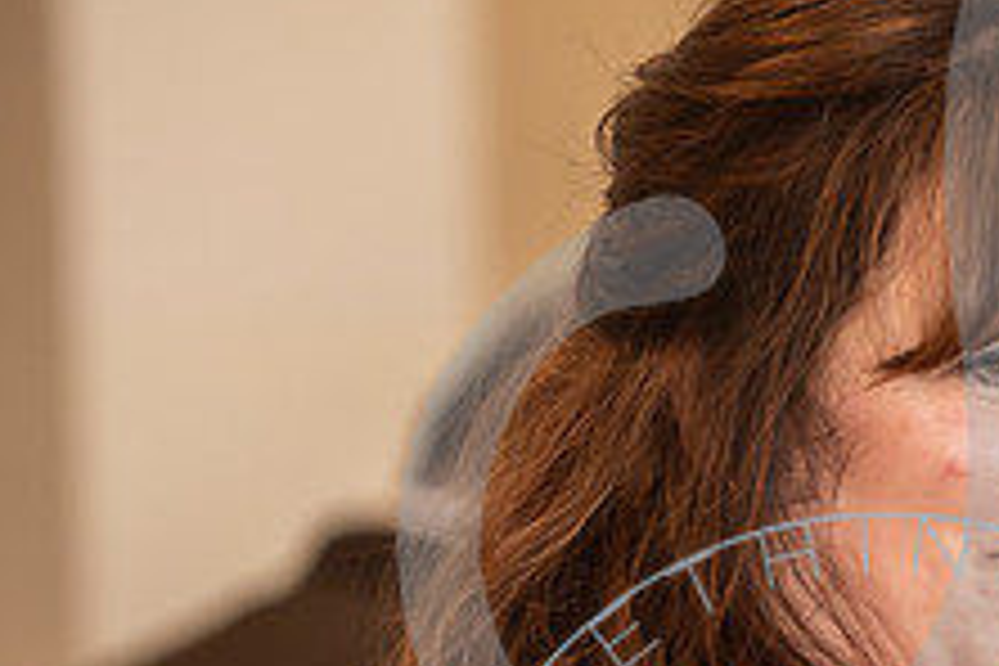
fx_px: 14512
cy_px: 596
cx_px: 1112
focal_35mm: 523
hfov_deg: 3.9
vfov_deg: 2.6
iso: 250
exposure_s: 1/250
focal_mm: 200
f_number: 2.8
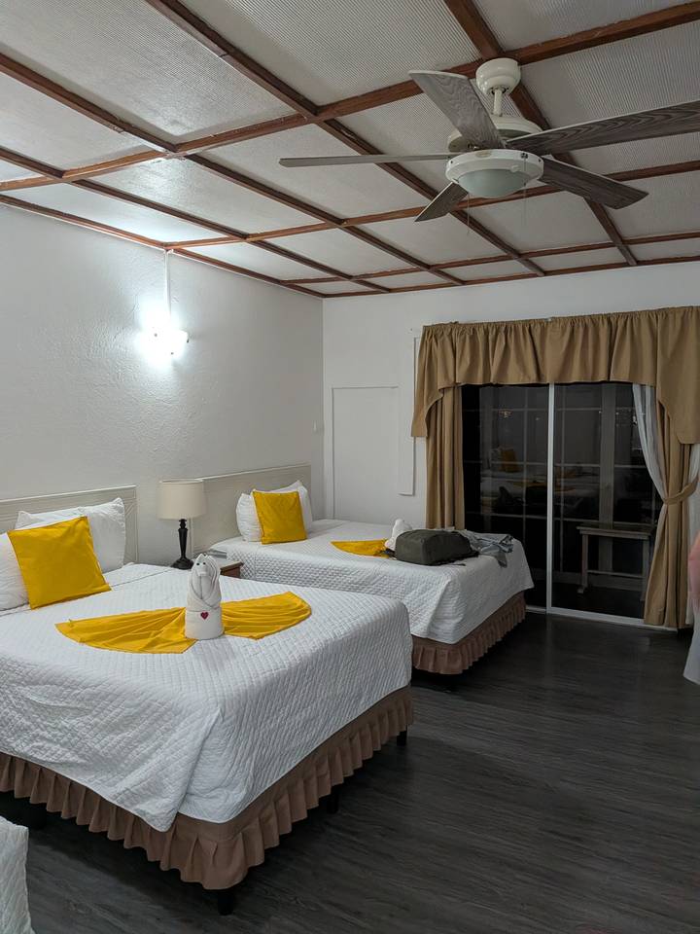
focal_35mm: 24
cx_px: 350
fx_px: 647
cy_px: 467
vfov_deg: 71.6
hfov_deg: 56.8
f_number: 1.7
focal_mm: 4.53
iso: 600
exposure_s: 1/140
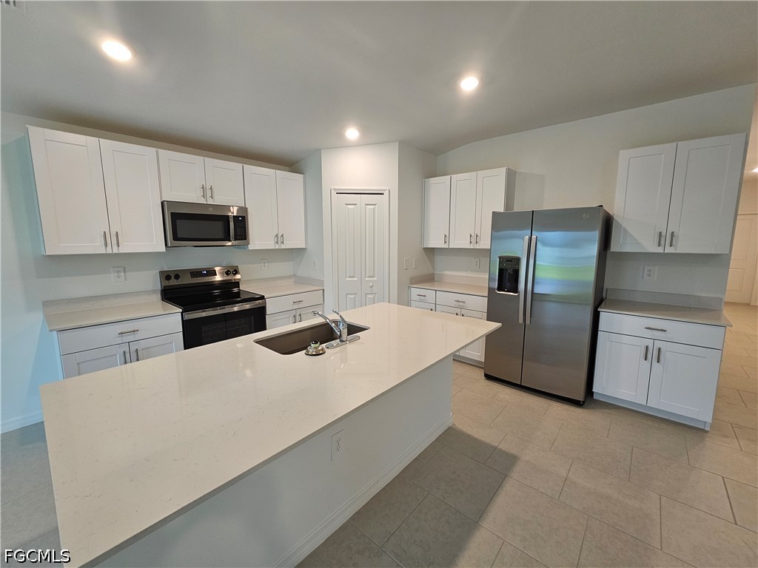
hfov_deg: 106.2
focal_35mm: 13
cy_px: 284
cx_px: 379
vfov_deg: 89.9
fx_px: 285
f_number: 2.2
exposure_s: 1/60
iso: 125
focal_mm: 2.2
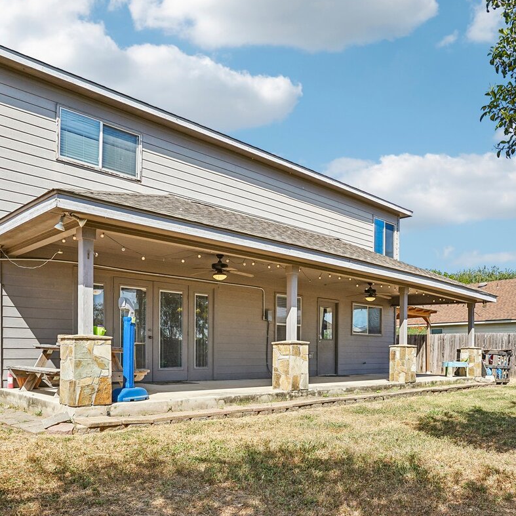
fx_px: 472
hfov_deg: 56.2
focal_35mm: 28
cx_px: 342
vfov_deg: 56.0
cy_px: 346
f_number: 8
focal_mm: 16
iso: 200
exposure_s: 1/125
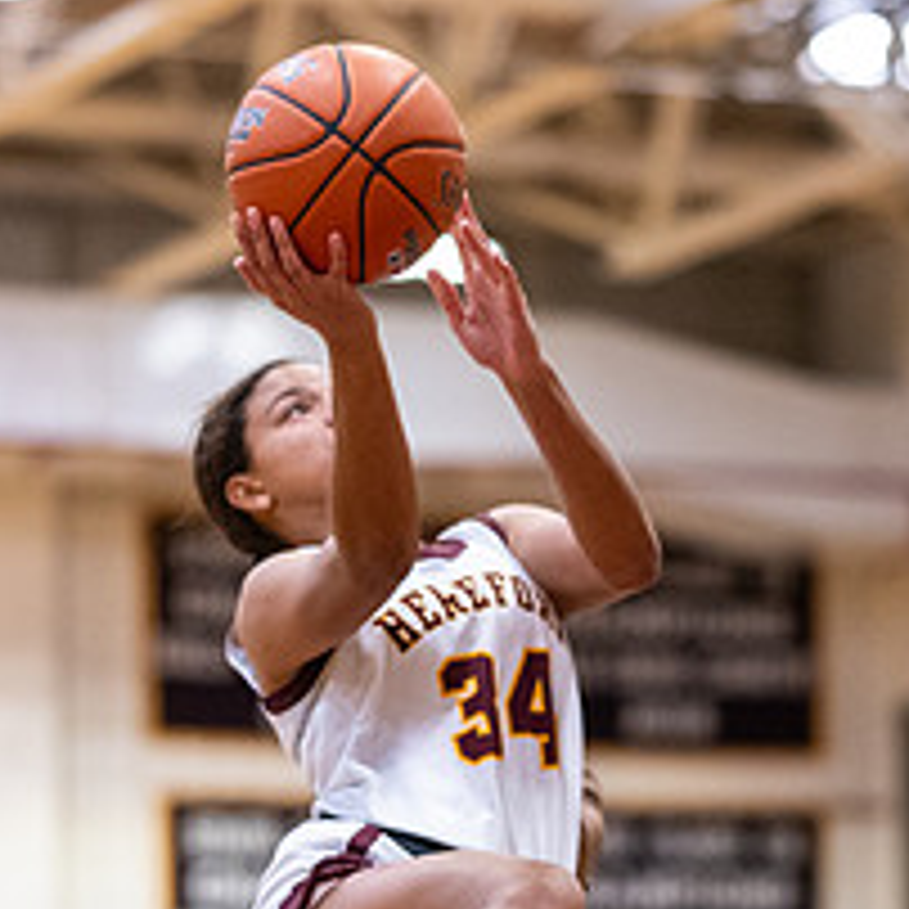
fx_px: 7606
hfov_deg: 6.8
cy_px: 740
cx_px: 545
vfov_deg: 6.8
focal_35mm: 256
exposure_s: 1/1250
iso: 2800
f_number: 1.8
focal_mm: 85
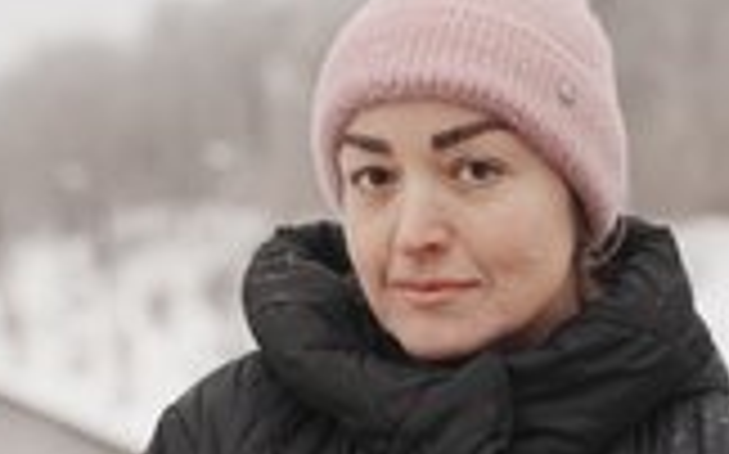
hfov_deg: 17.0
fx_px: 2442
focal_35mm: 123
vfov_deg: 10.6
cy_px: 373
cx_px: 333
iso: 100
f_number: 2.8
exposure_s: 1/640
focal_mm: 49
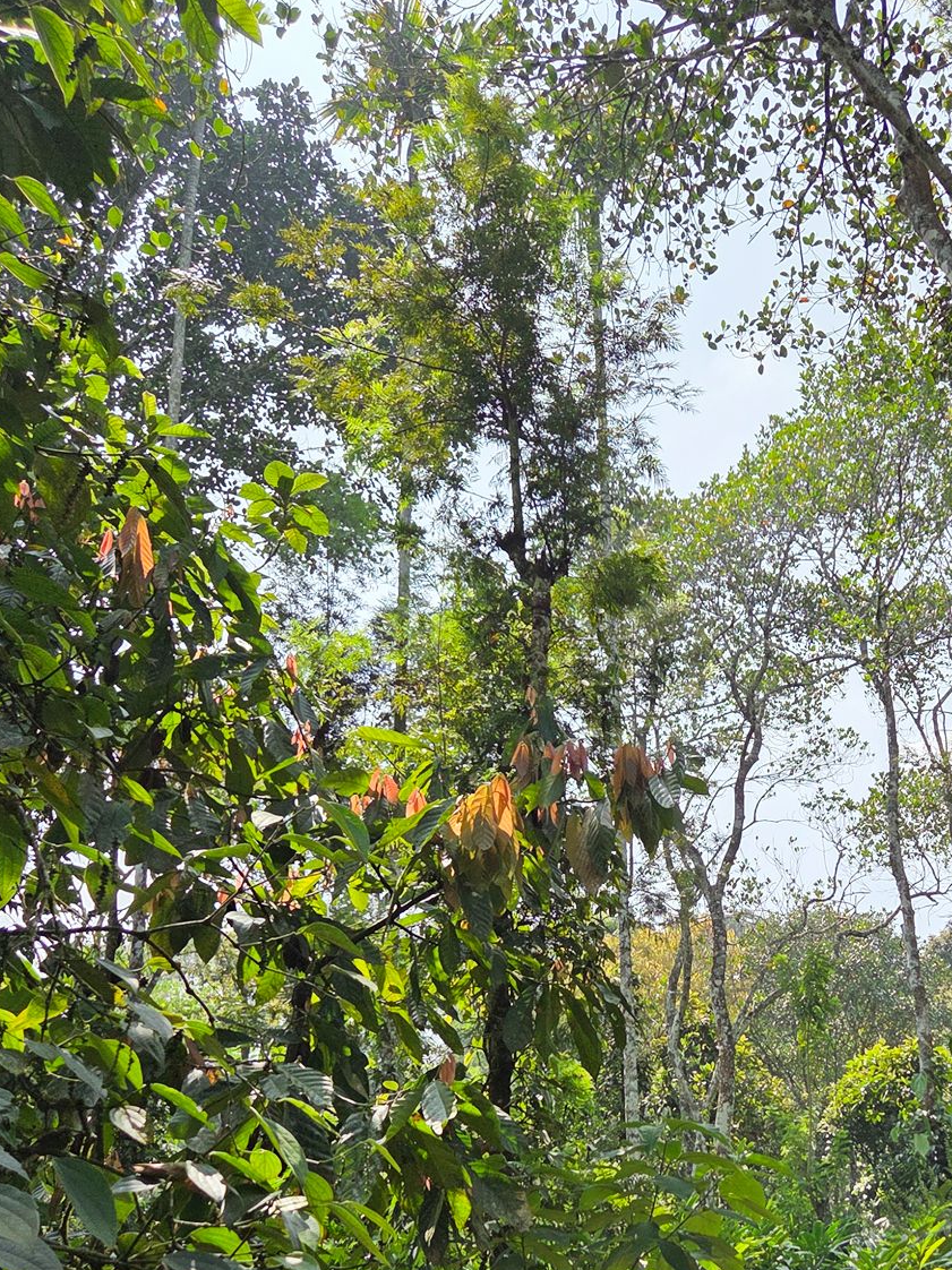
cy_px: 964
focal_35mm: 41
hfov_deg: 34.0
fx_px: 1504
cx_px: 769
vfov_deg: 44.2
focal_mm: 5.4
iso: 80
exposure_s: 1/5129
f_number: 1.8
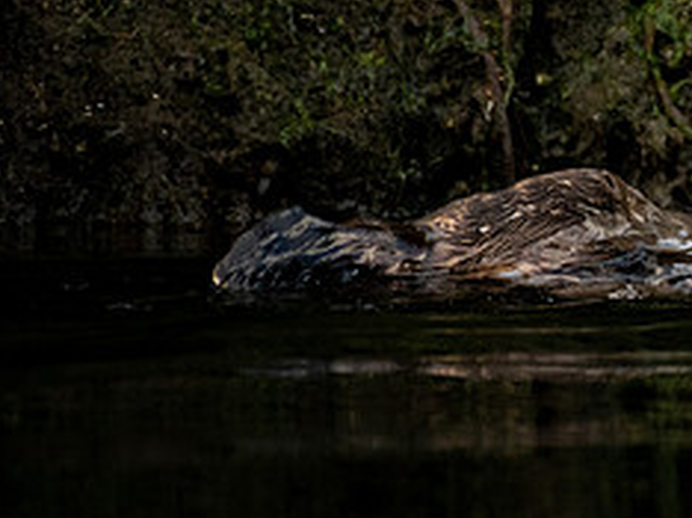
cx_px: 926
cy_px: 164
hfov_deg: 0.9
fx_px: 44713
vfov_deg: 0.7
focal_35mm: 2239
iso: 800
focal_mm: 500
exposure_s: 1/400
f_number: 5.6
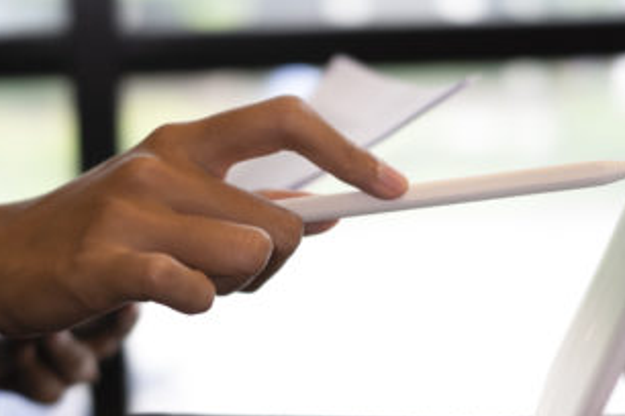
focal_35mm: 113
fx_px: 1962
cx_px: 253
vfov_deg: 12.1
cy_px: 226
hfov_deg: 18.1
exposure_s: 1/320
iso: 500
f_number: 2.8
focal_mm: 45
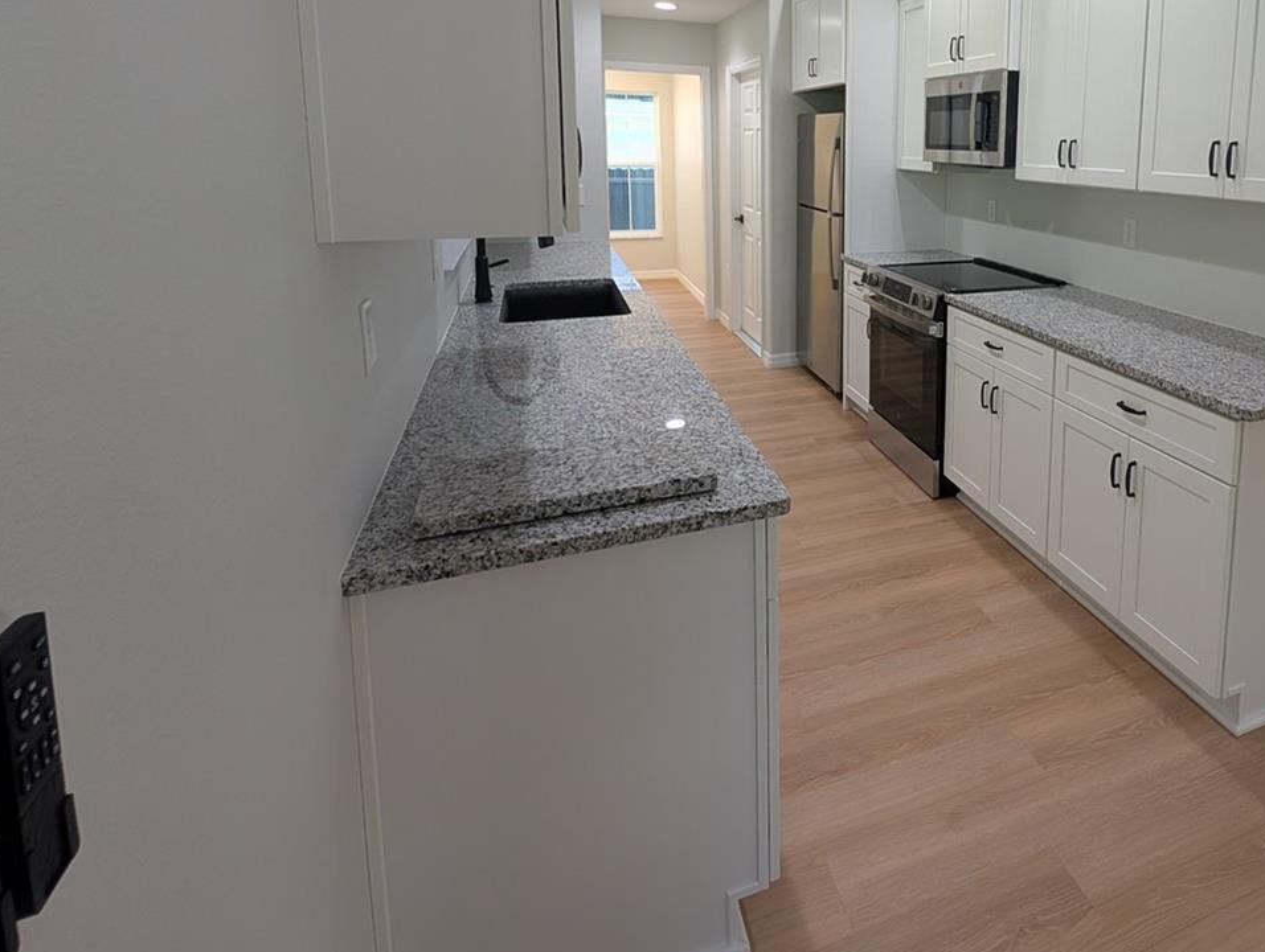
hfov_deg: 76.8
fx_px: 732
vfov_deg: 62.5
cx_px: 918
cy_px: 242
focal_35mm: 20
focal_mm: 2.02
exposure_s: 1/120
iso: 85
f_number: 1.7
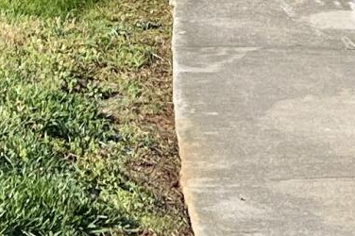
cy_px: -376
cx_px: 99
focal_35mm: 216
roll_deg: +1.2
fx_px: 2128
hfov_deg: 9.5
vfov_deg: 6.0
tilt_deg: -2.0
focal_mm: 5.7
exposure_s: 1/2513
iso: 50
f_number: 1.5
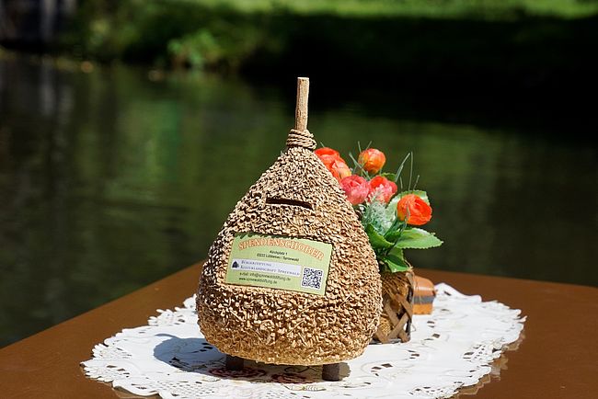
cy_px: 200
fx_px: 1869
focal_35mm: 112
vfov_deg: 12.2
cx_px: 299
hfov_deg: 18.2
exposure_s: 1/1250
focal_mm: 75
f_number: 6.3
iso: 200
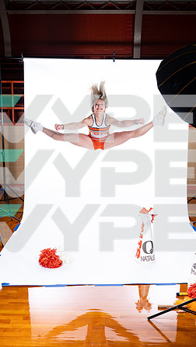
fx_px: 360
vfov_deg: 51.6
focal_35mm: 39
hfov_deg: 30.5
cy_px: 174
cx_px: 92
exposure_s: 1/250
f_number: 5.6
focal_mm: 37
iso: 400
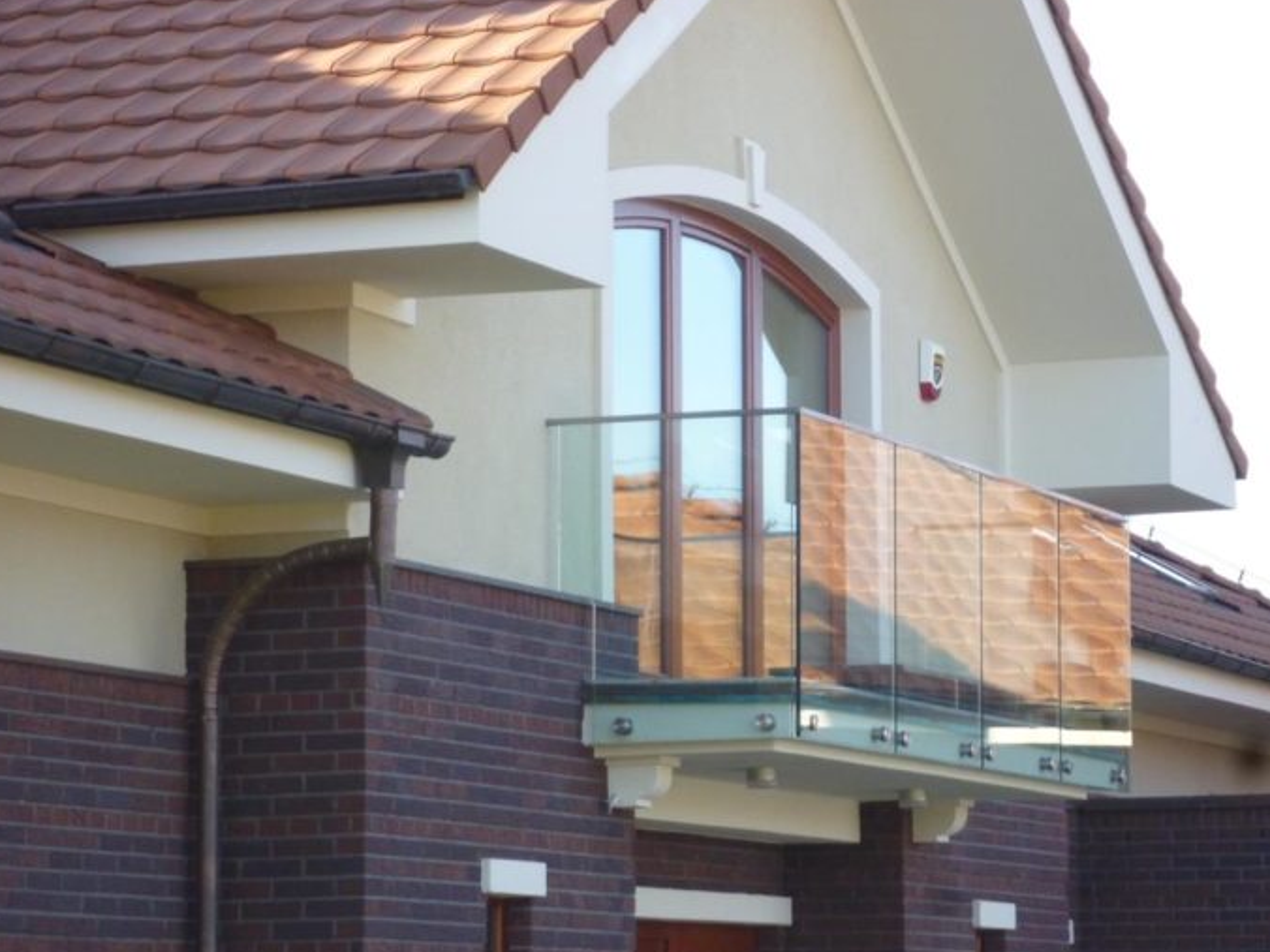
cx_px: 699
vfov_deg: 10.4
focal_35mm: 142
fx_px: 5210
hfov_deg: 13.9
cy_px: 484
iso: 200
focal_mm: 22.5
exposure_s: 1/125
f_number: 5.9
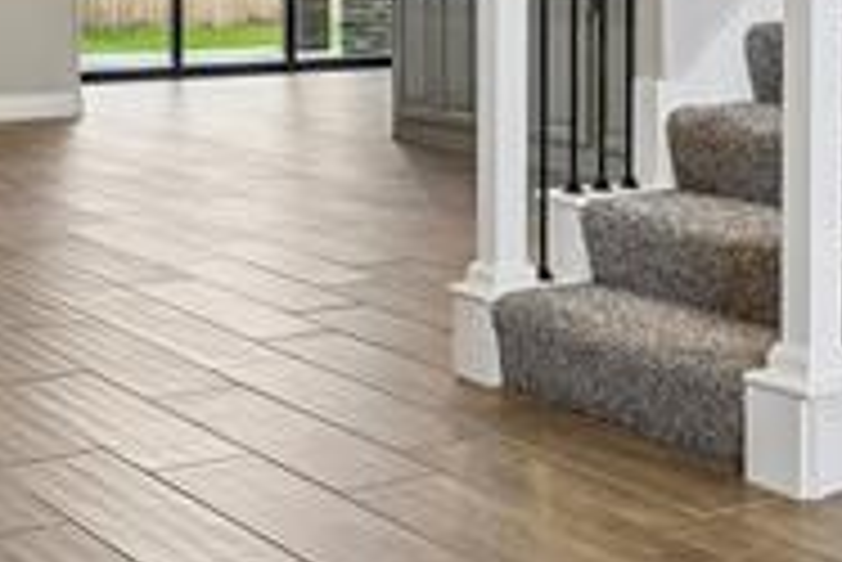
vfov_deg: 16.2
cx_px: 642
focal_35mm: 82
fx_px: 1919
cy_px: -45
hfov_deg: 24.4
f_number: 9
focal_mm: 15
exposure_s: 1/13
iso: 400
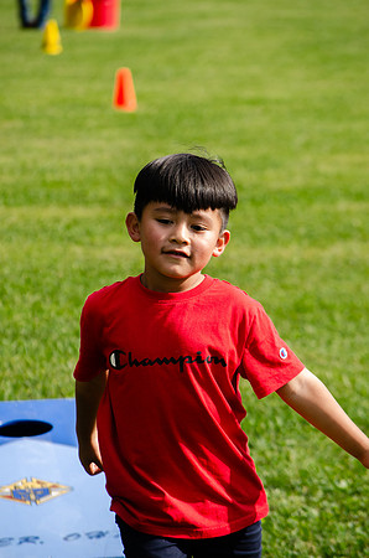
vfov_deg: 9.2
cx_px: 184
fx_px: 3475
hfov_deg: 6.1
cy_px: 279
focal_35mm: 225
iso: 200
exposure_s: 1/640
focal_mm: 150
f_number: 6.3
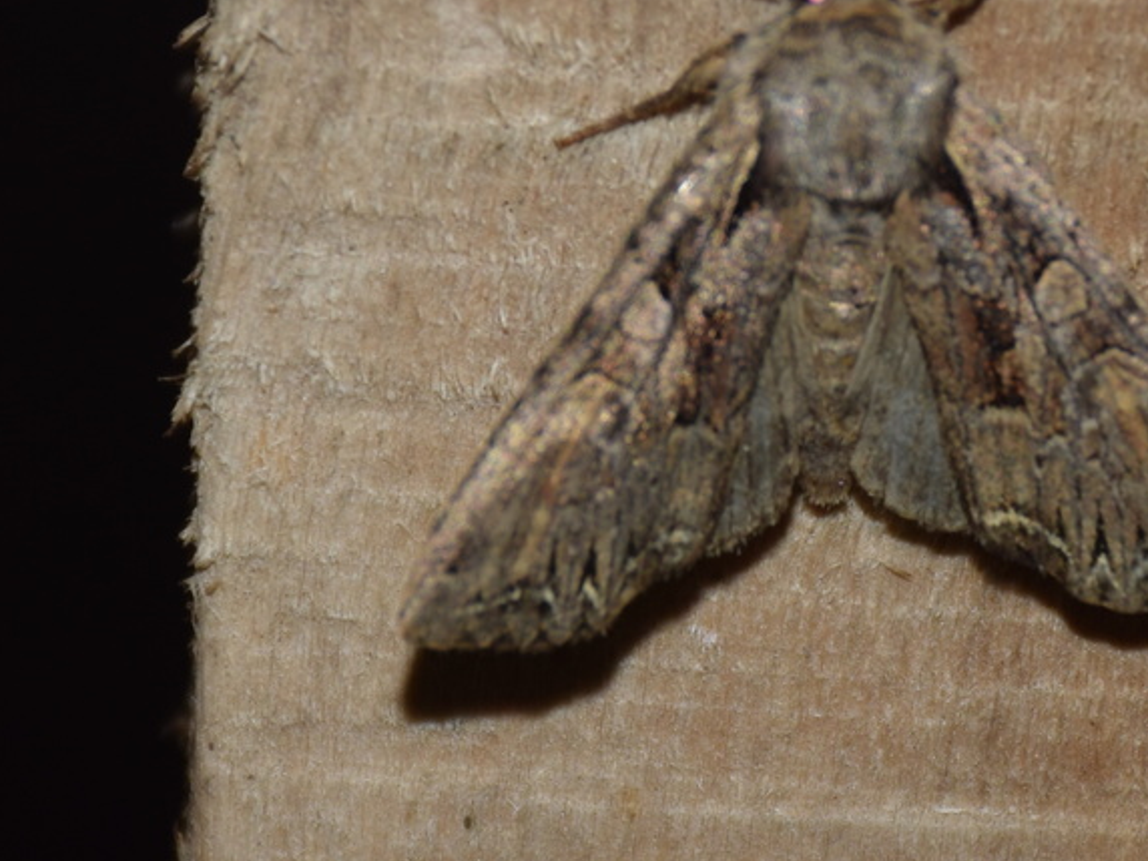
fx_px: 11243
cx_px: 792
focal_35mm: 339
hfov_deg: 5.8
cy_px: 301
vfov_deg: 4.4
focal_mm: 140
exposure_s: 1/60
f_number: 6.3
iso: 100
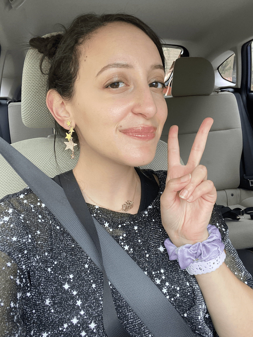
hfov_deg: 46.8
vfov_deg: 60.0
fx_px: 292
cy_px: 168
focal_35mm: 30
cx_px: 126
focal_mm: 2.71
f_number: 2.2
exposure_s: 1/122
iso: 64
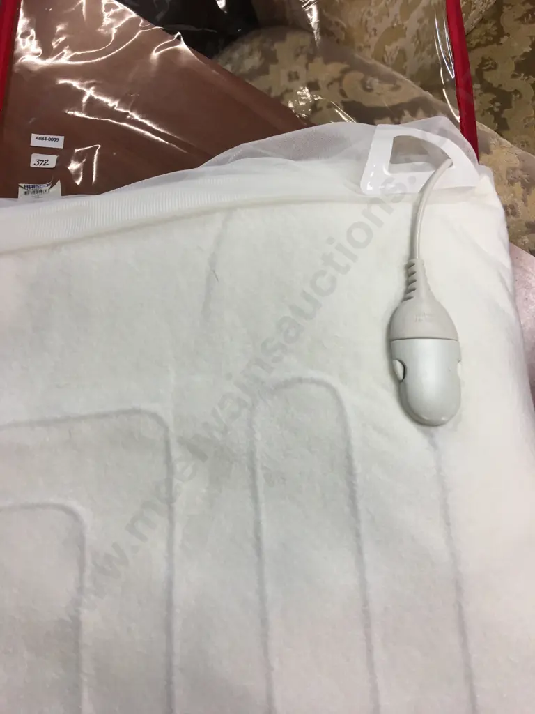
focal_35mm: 29
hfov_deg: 48.2
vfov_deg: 61.7
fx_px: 598
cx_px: 268
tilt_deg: -77.2
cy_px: 357
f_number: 2.2
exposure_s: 1/33
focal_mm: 4.15
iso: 32
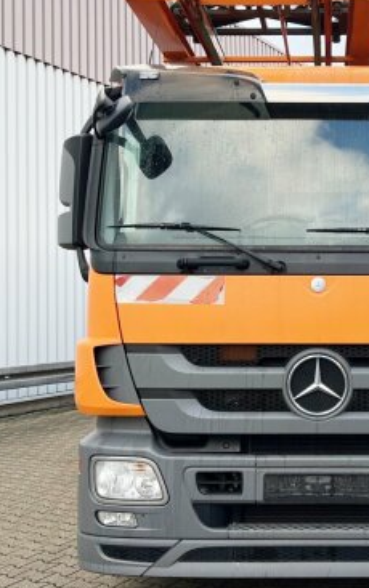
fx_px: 771
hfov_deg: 26.1
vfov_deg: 41.8
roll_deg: +0.8
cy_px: 269
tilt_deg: +4.1
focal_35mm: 48
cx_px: 329
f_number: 1.5
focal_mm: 5.7
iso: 50
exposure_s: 1/581
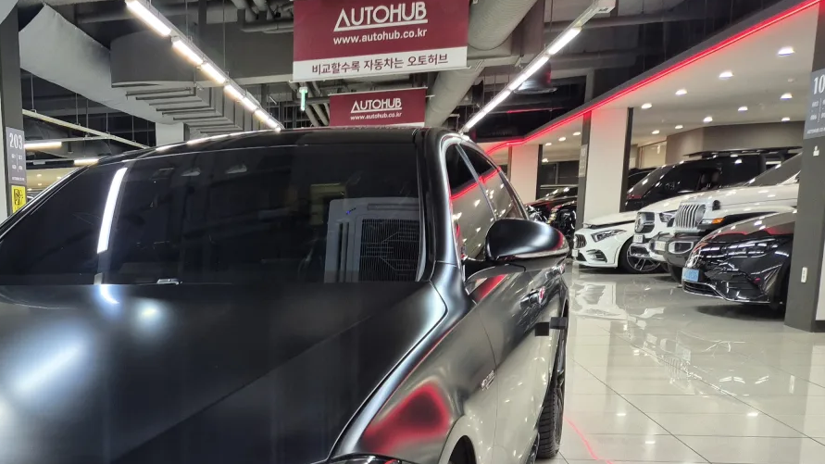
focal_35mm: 45
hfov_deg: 42.6
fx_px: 984
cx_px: 119
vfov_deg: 25.6
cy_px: 432
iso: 160
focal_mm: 5.4
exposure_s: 1/120
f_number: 1.8
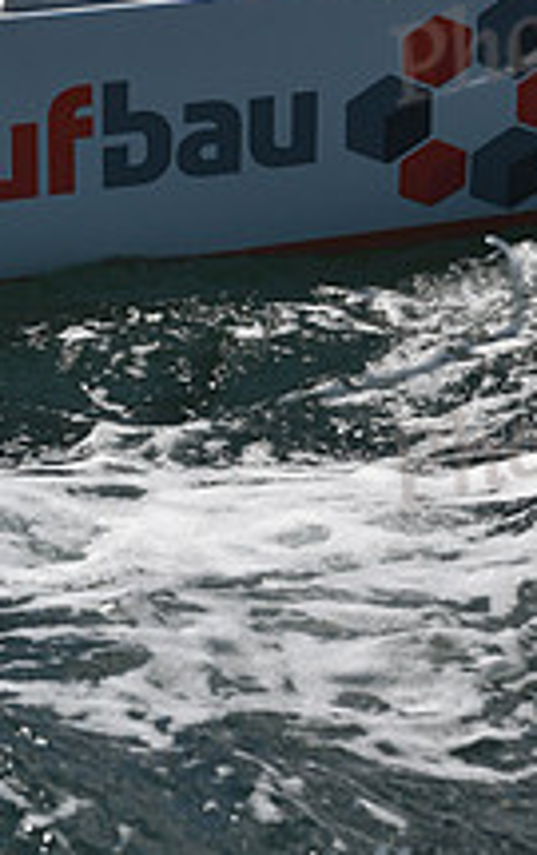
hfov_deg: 5.3
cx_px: 185
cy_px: -147
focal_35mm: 247
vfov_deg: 8.4
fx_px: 5765
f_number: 6.3
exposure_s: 1/1000
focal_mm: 90
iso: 250
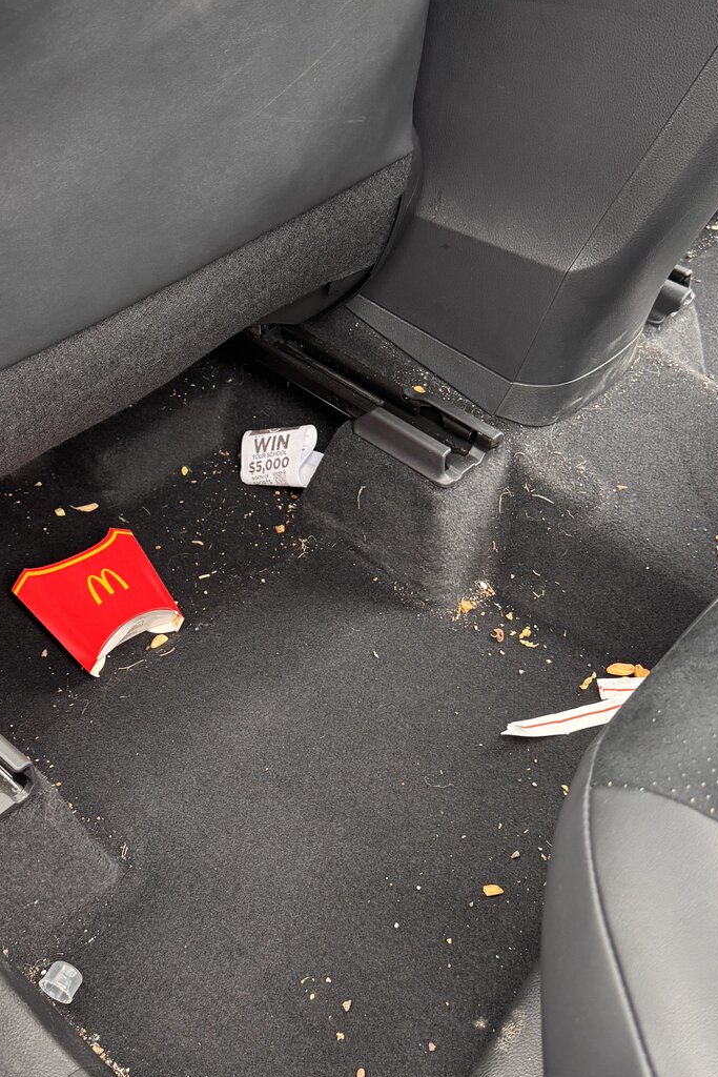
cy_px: 550
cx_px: 328
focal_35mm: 39
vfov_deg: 49.5
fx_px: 1166
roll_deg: +0.9
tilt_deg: -41.9
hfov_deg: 34.2
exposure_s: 1/60
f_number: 1.78
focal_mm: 6.76
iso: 400
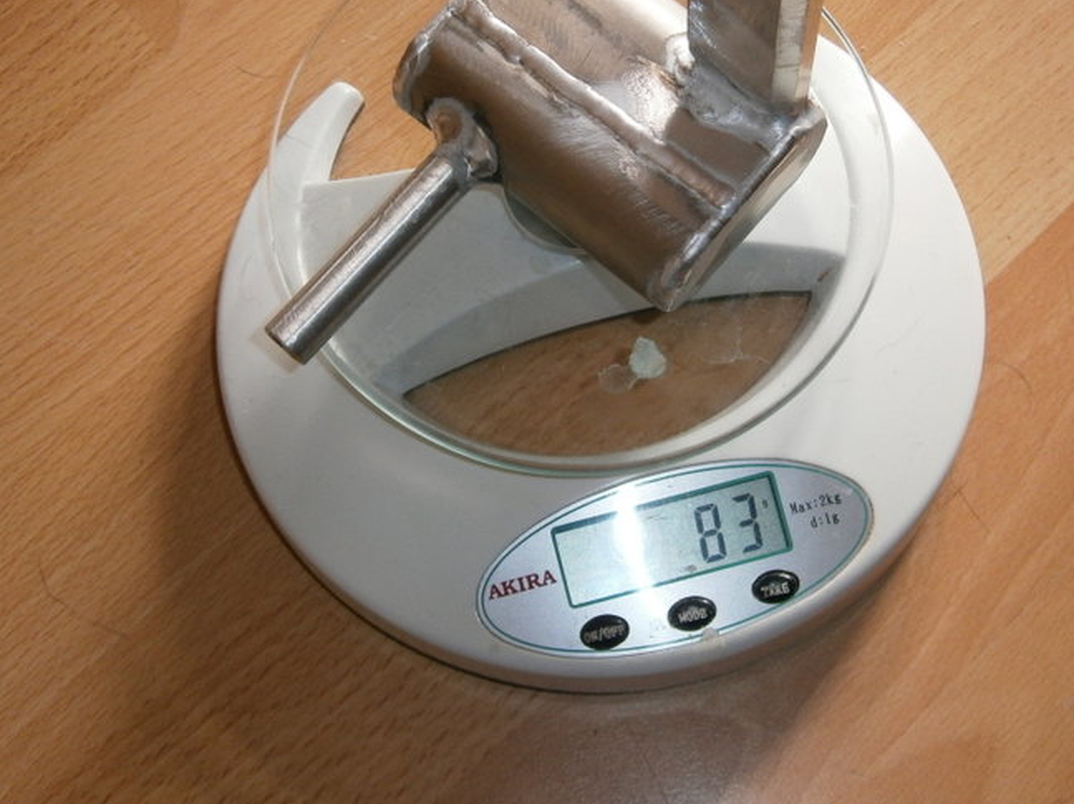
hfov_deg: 33.2
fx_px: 1798
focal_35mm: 58
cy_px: 317
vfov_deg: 25.1
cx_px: 610
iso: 125
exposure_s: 1/40
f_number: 3.4
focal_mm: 8.3
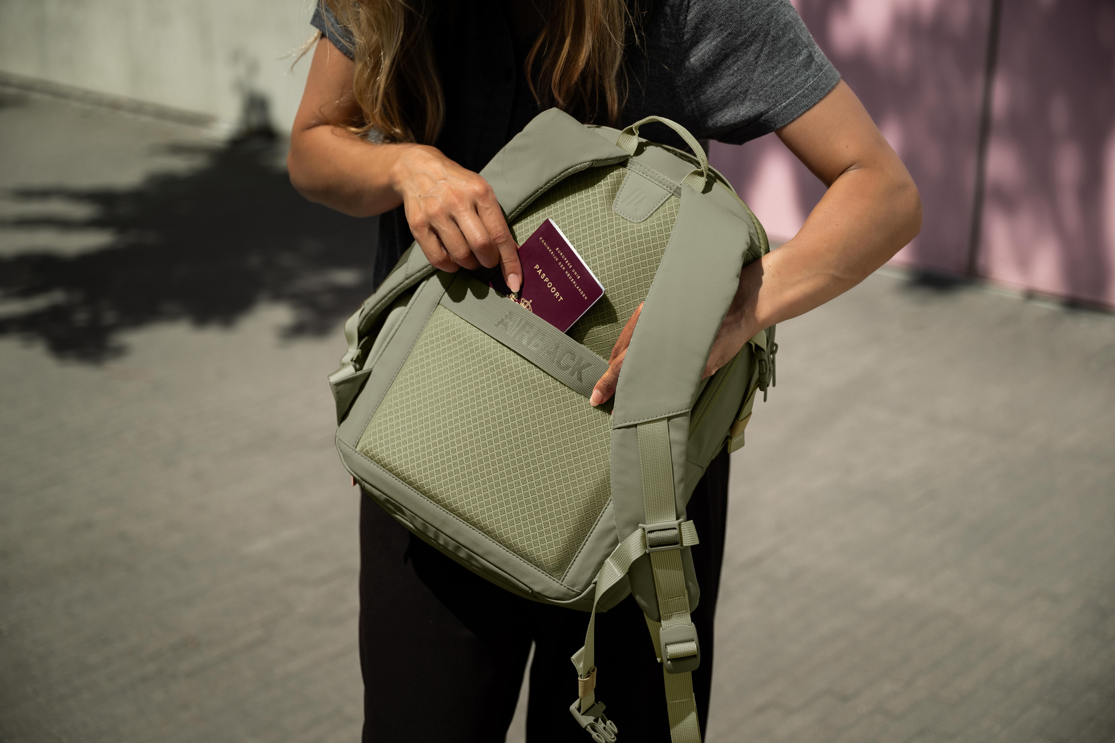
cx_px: 558
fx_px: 1765
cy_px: 372
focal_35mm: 57
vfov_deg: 23.8
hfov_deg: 35.1
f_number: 2.8
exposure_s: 1/1600
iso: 64
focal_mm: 57
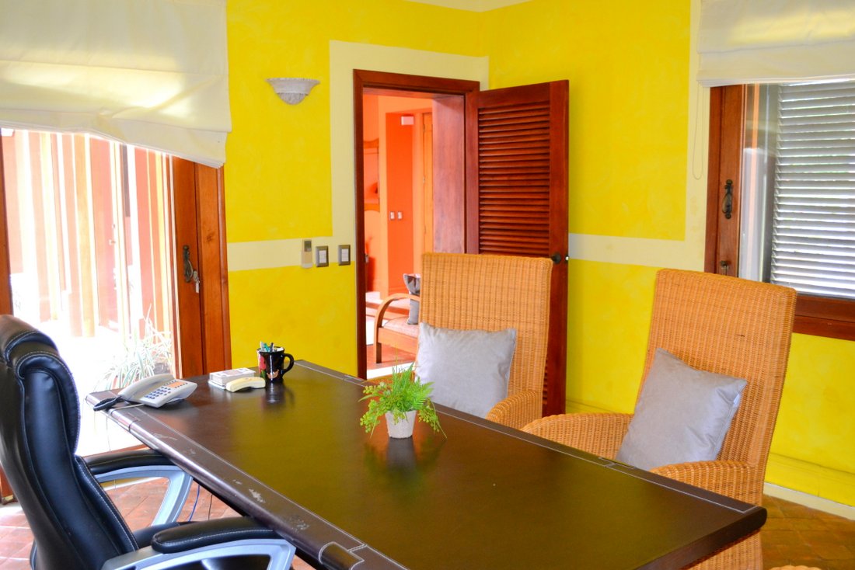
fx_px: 784
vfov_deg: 40.0
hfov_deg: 57.2
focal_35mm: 33
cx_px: 428
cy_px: 285
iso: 1000
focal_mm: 22
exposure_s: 1/60
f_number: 4
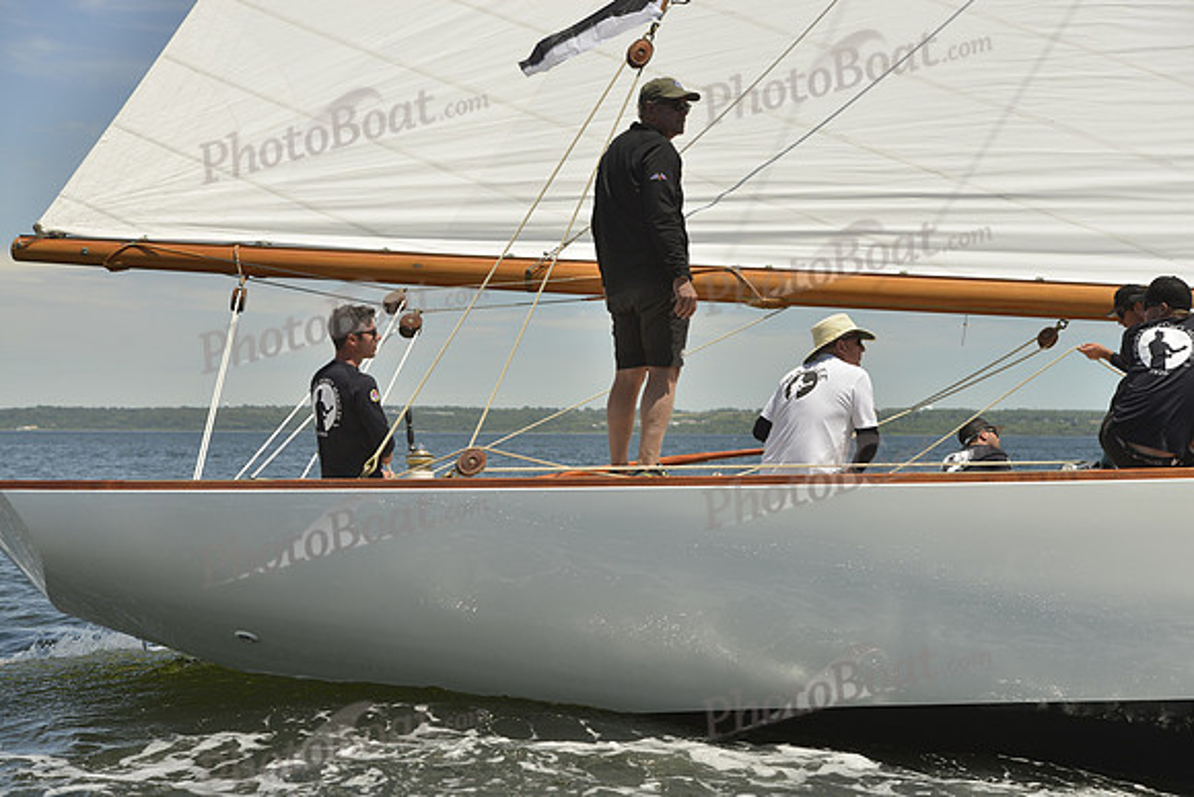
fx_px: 2322
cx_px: 597
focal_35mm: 70
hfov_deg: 28.8
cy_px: 398
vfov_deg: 19.5
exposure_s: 1/1600
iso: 280
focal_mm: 70
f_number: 8
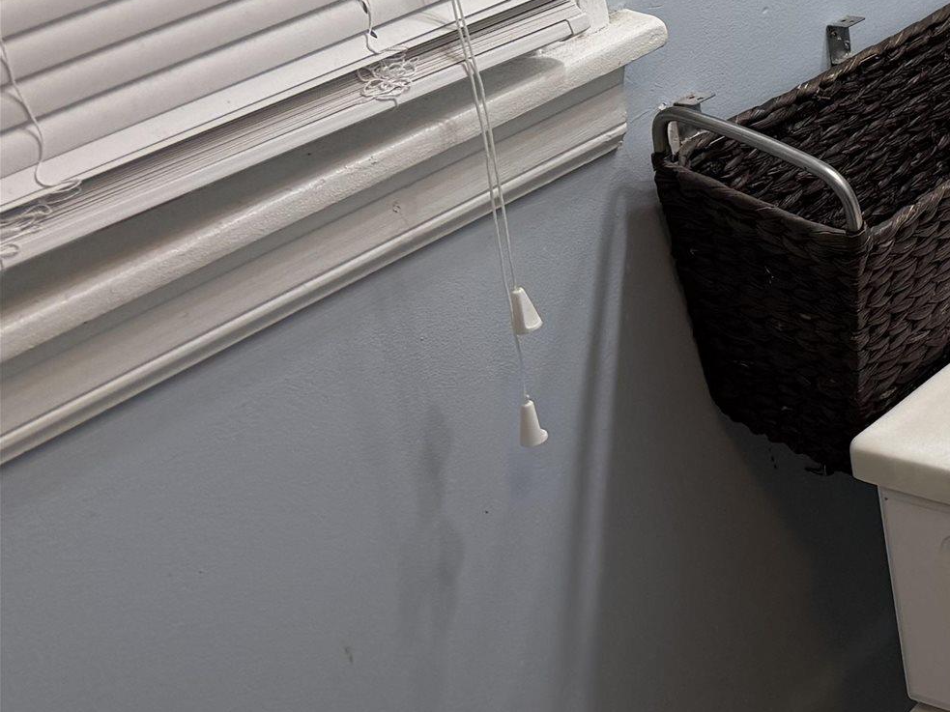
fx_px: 2058
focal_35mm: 75
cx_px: 1483
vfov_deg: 17.9
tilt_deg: -11.8
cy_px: -305
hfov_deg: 21.3
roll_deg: +5.0
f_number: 1.78
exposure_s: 1/183
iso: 80
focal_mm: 6.76
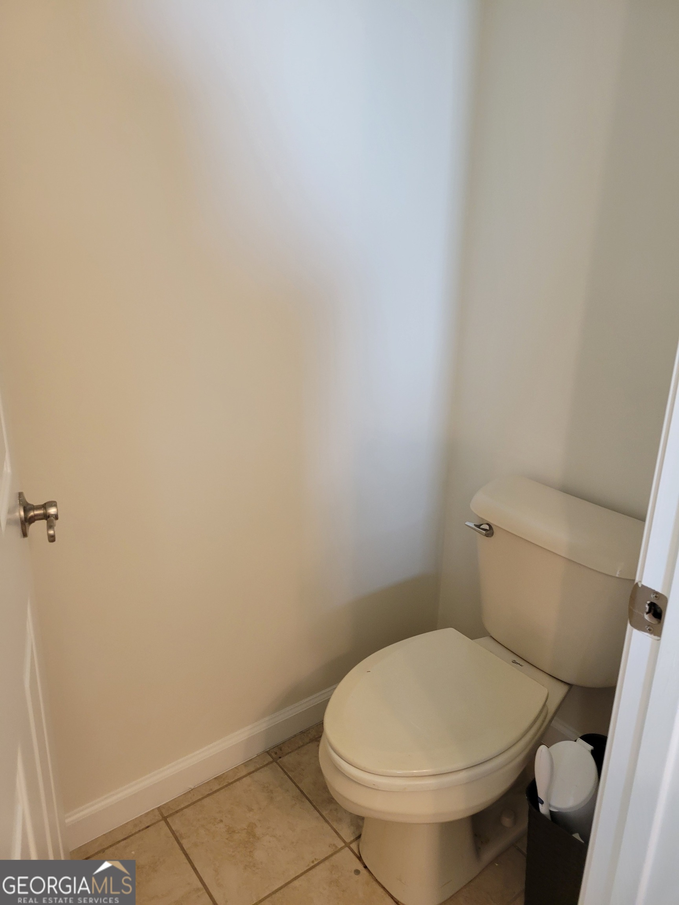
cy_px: 452
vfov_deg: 67.3
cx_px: 340
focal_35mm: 26
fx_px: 680
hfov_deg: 53.1
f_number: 1.8
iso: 200
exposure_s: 1/40
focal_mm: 5.4
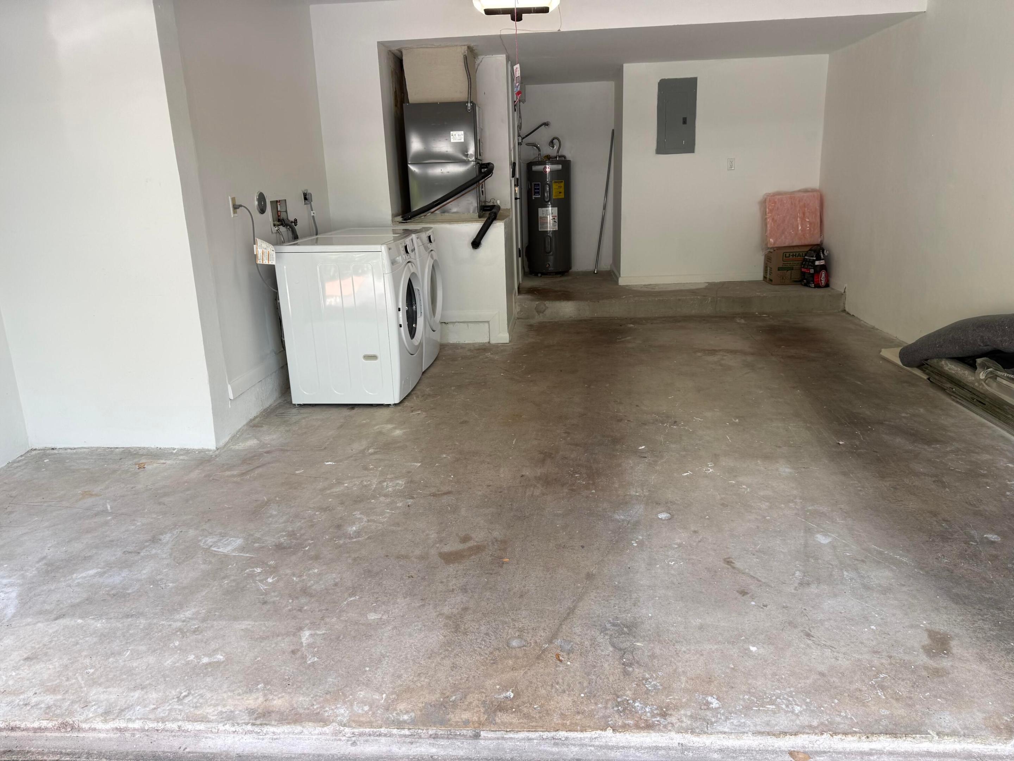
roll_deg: +2.4
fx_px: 703
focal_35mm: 24
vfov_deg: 56.8
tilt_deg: -13.6
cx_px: 507
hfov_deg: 71.6
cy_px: 380
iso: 64
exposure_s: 1/198
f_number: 1.78
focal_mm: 6.76
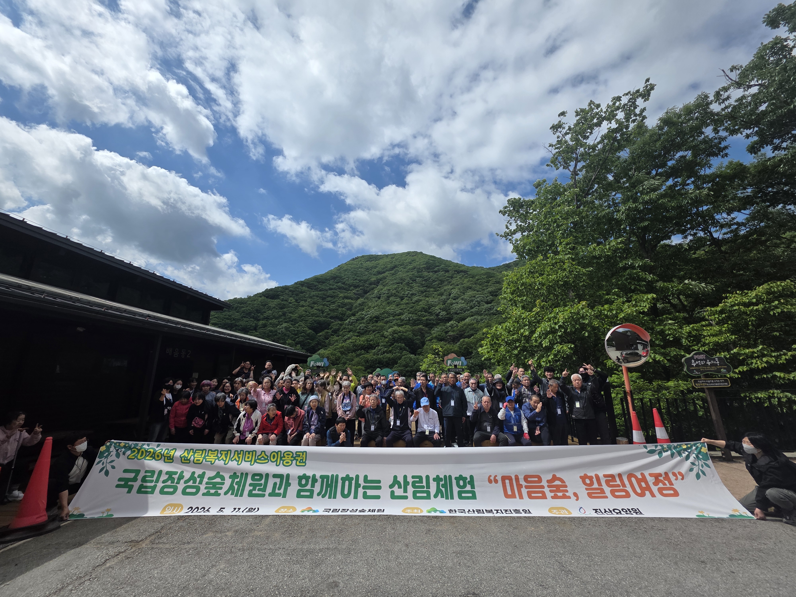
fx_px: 299
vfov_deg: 89.9
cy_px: 298
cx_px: 398
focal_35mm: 13
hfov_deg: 106.2
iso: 40
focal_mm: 2.2
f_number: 1.9
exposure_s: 1/3327
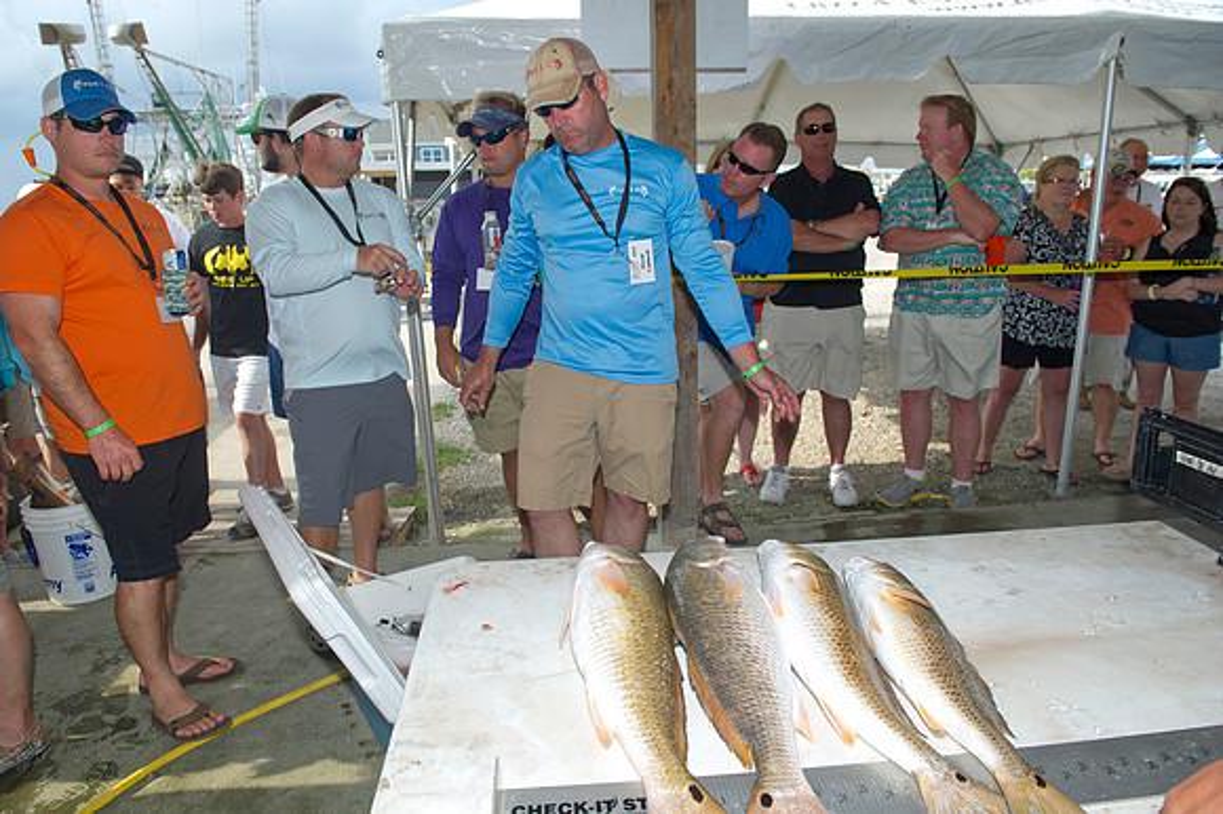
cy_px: 407
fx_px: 815
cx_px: 612
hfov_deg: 73.8
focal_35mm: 24
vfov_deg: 53.1
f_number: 5.6
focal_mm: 24
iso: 125
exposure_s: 1/250
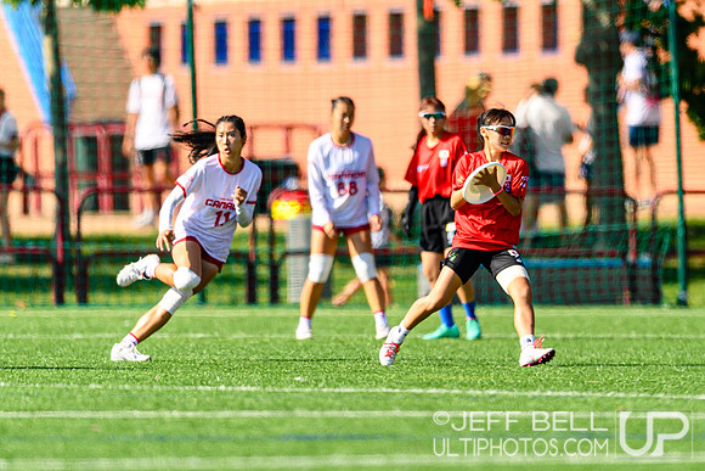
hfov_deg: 3.0
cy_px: 209
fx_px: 13621
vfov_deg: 2.0
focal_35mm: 695
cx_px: 483
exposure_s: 1/1250
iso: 100
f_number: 3.2
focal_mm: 400
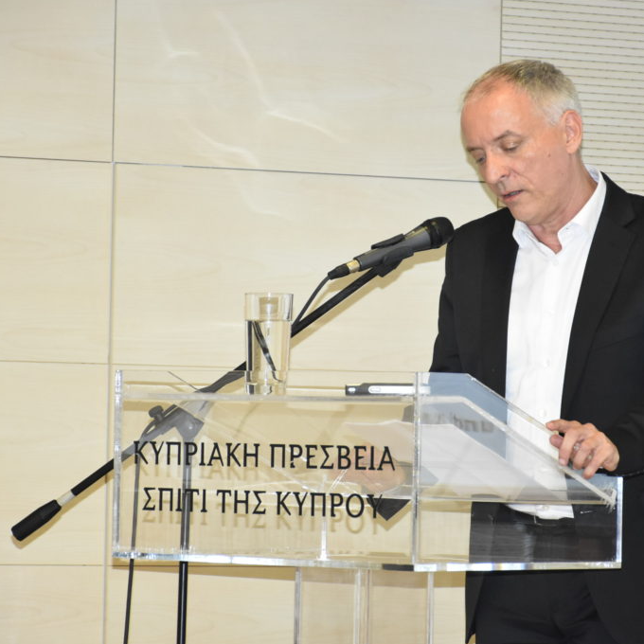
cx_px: 400
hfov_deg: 8.7
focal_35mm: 202
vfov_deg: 8.7
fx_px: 4244
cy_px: 323
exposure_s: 1/100
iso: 1600
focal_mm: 105
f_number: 5.6
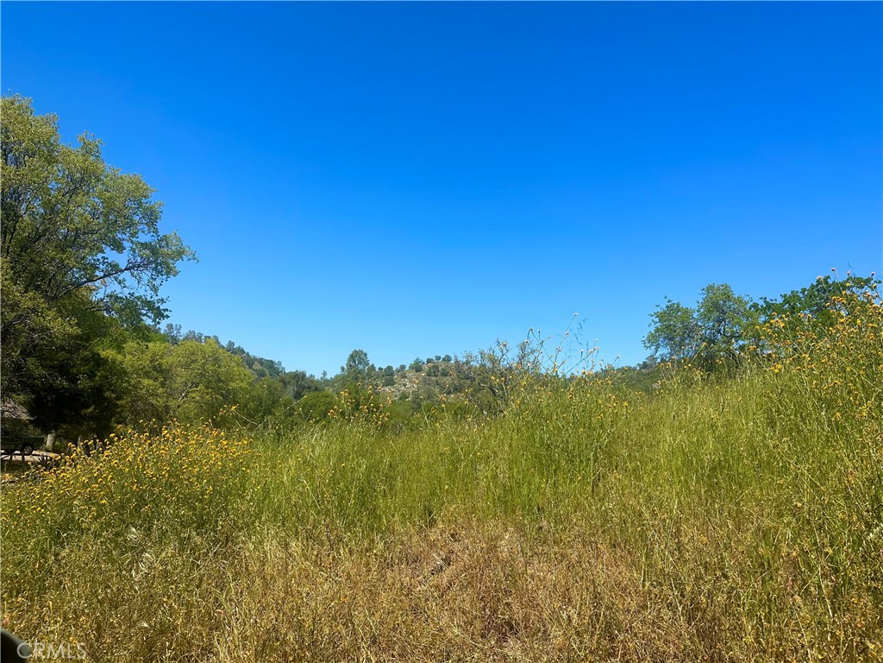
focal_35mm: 24
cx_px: 442
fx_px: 612
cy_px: 332
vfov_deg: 56.8
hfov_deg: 71.6
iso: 80
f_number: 1.78
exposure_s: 1/4184
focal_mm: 6.86
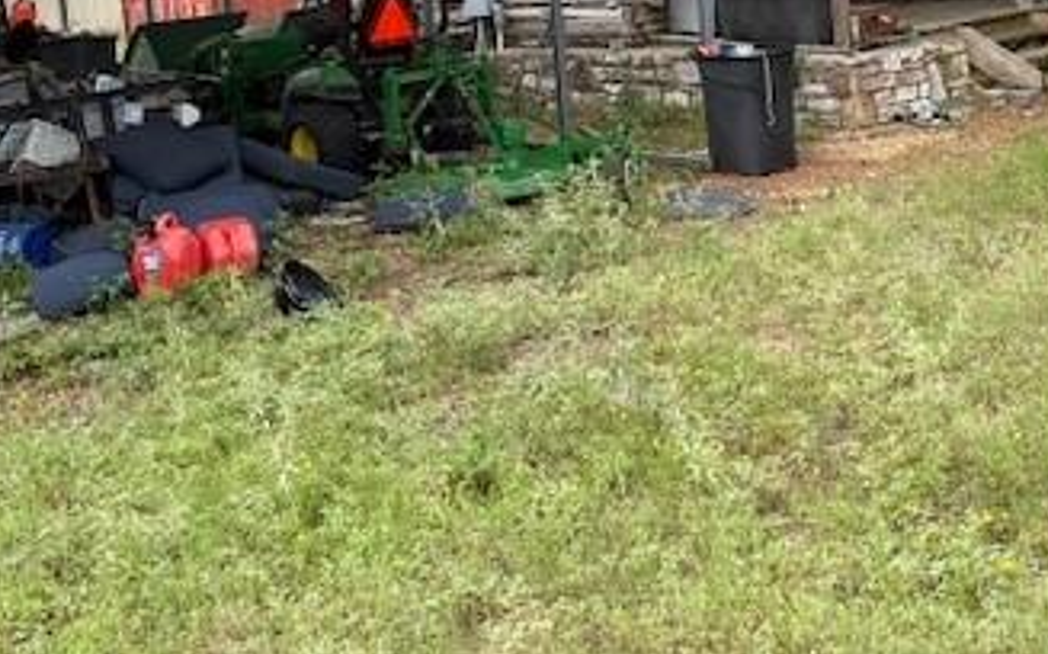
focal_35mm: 54
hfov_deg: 37.0
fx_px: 1542
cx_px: 734
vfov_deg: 22.9
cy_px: -6
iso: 50
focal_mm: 5.96
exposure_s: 1/861
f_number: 1.6
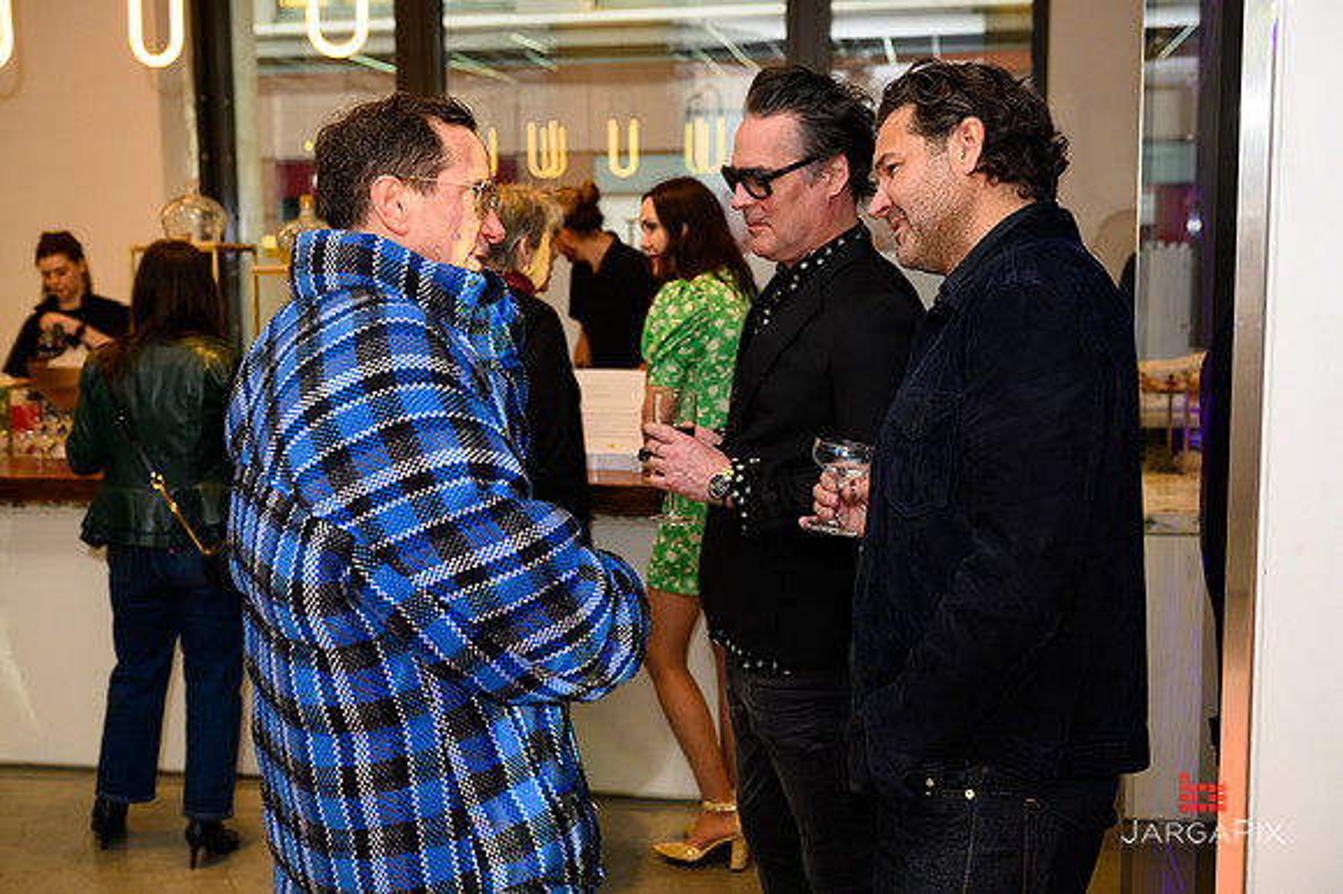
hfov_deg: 46.4
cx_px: 672
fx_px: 1566
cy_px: 447
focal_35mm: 42
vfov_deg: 31.9
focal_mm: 42
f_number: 5
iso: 800
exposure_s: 1/200
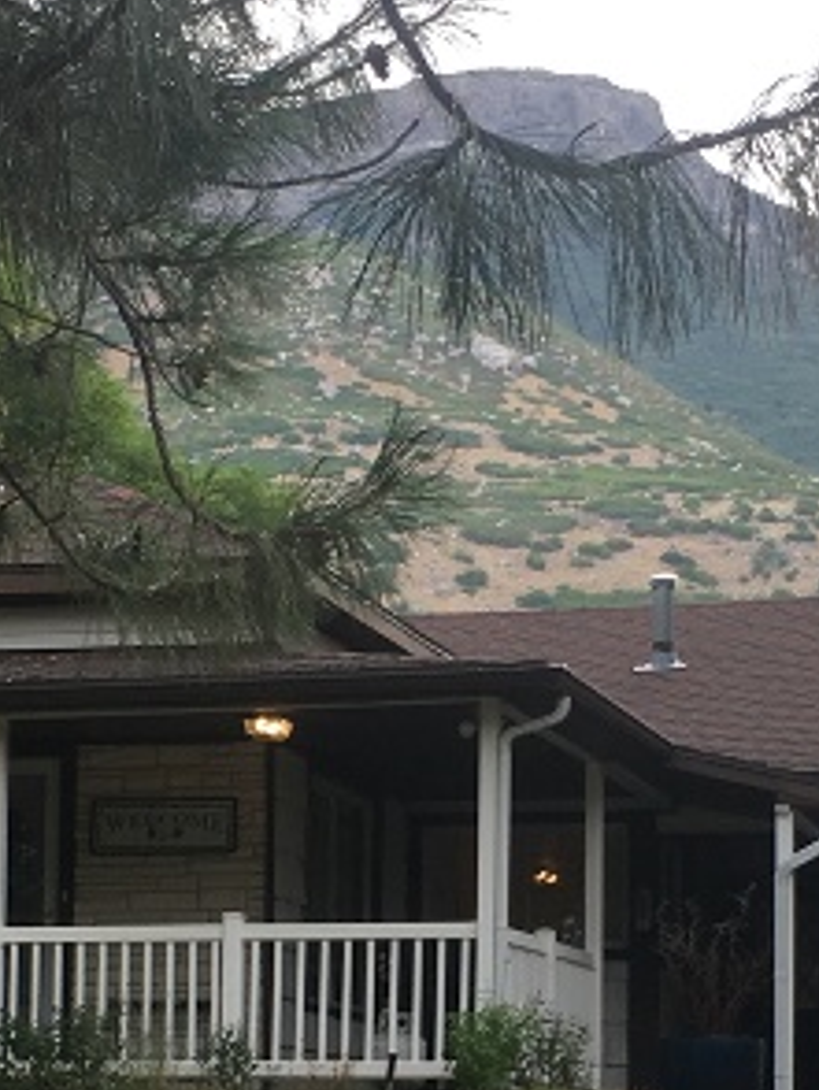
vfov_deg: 19.1
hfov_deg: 14.7
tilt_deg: +2.9
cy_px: 949
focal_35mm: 101
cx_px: 393
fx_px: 3182
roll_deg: +0.3
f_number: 2.2
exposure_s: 1/320
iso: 25
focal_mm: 4.15
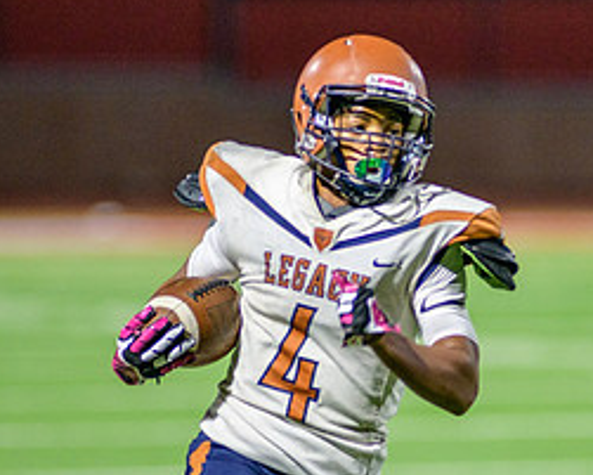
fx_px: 11412
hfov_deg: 3.0
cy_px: 313
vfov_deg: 2.4
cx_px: 383
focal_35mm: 650
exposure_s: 1/500
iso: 2000
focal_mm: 300
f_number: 2.8
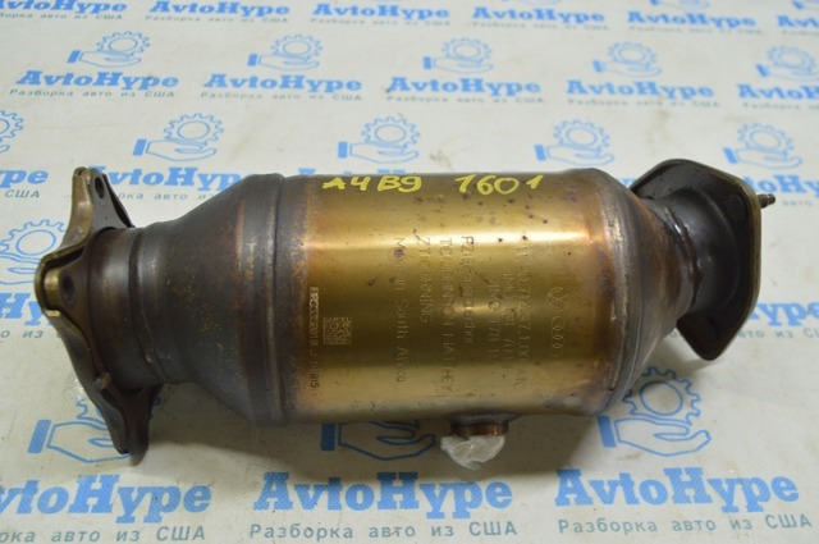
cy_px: 272
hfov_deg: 53.2
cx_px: 410
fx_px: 818
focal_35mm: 36
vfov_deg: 36.8
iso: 400
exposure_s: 1/20
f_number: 5.6
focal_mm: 24
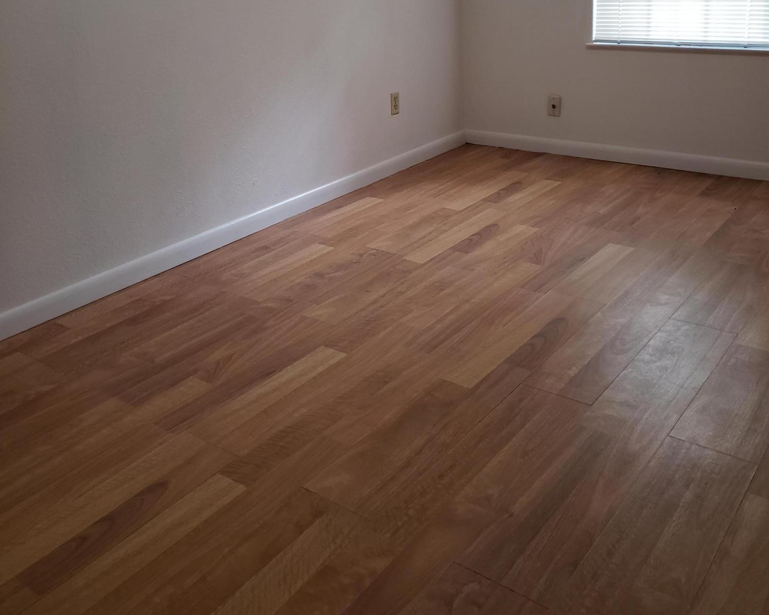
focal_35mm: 34
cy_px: 162
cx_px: 386
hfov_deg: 52.9
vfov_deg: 42.2
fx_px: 774
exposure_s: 1/30
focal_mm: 4.3
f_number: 1.5
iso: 250
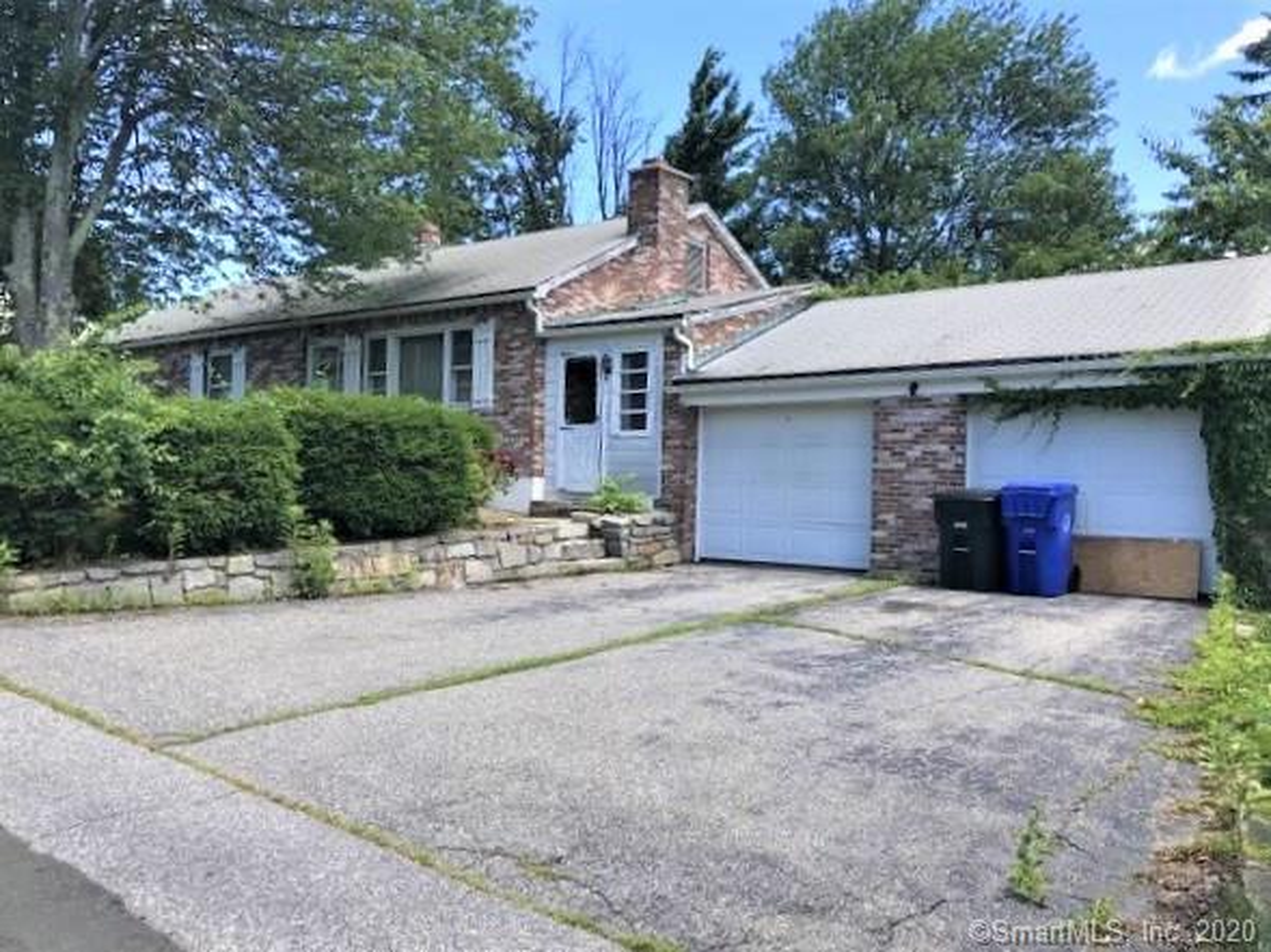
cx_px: 636
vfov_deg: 49.7
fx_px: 1027
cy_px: 476
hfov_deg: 63.5
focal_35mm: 28
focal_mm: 3.99
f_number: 1.8
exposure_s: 1/772
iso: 20
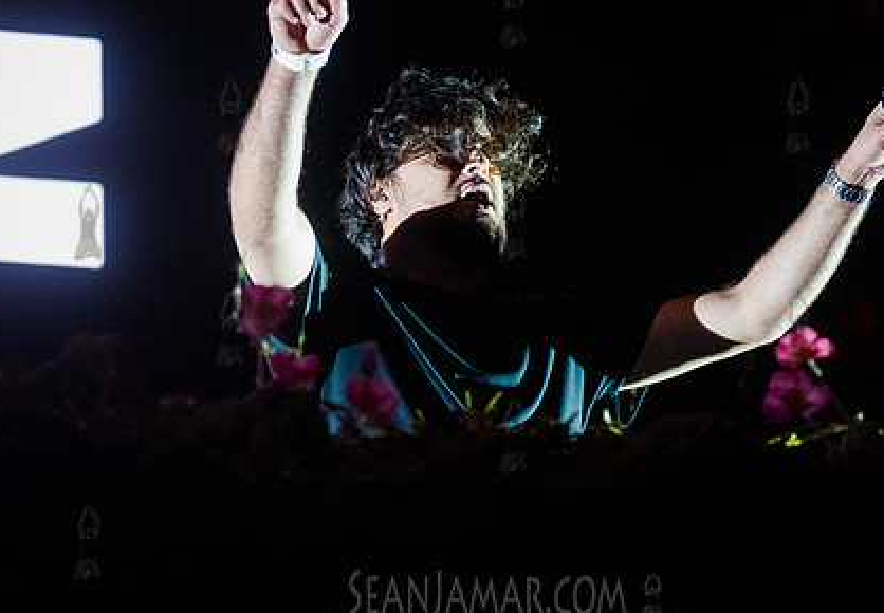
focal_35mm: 202
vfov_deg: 7.0
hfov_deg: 10.1
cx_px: 454
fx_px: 5023
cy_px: 211
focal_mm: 125
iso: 6400
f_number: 4.5
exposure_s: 1/400
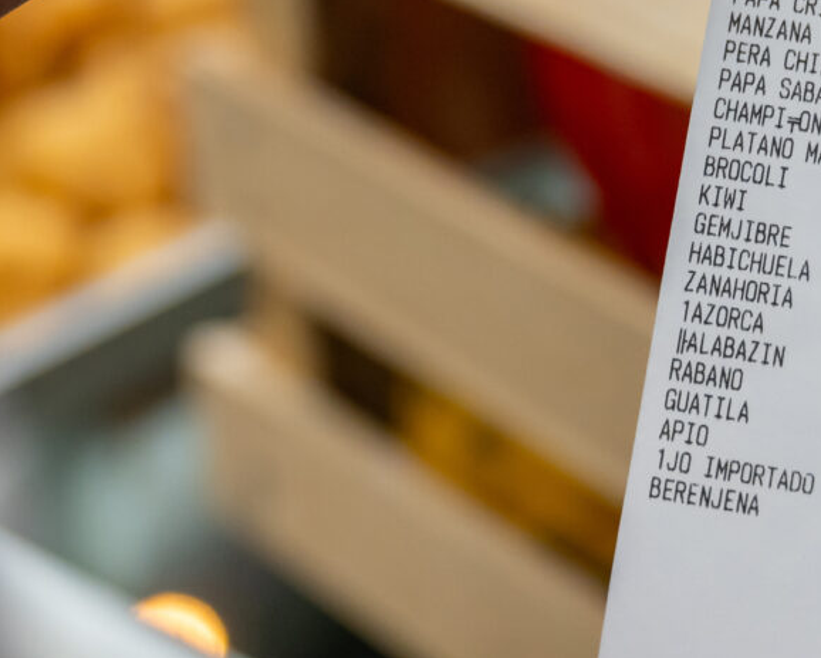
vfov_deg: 9.4
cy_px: -112
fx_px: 3938
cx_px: 646
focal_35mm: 162
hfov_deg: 11.9
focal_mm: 39
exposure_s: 1/320
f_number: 2.8
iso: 800
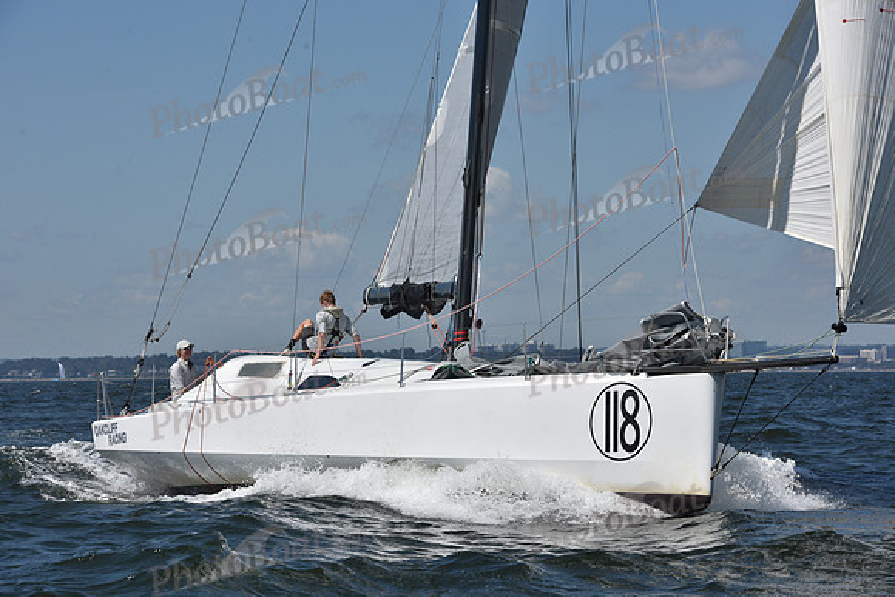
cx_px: 448
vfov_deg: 10.6
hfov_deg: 15.8
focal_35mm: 130
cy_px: 298
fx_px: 3233
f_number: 13
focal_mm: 130
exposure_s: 1/1250
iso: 320
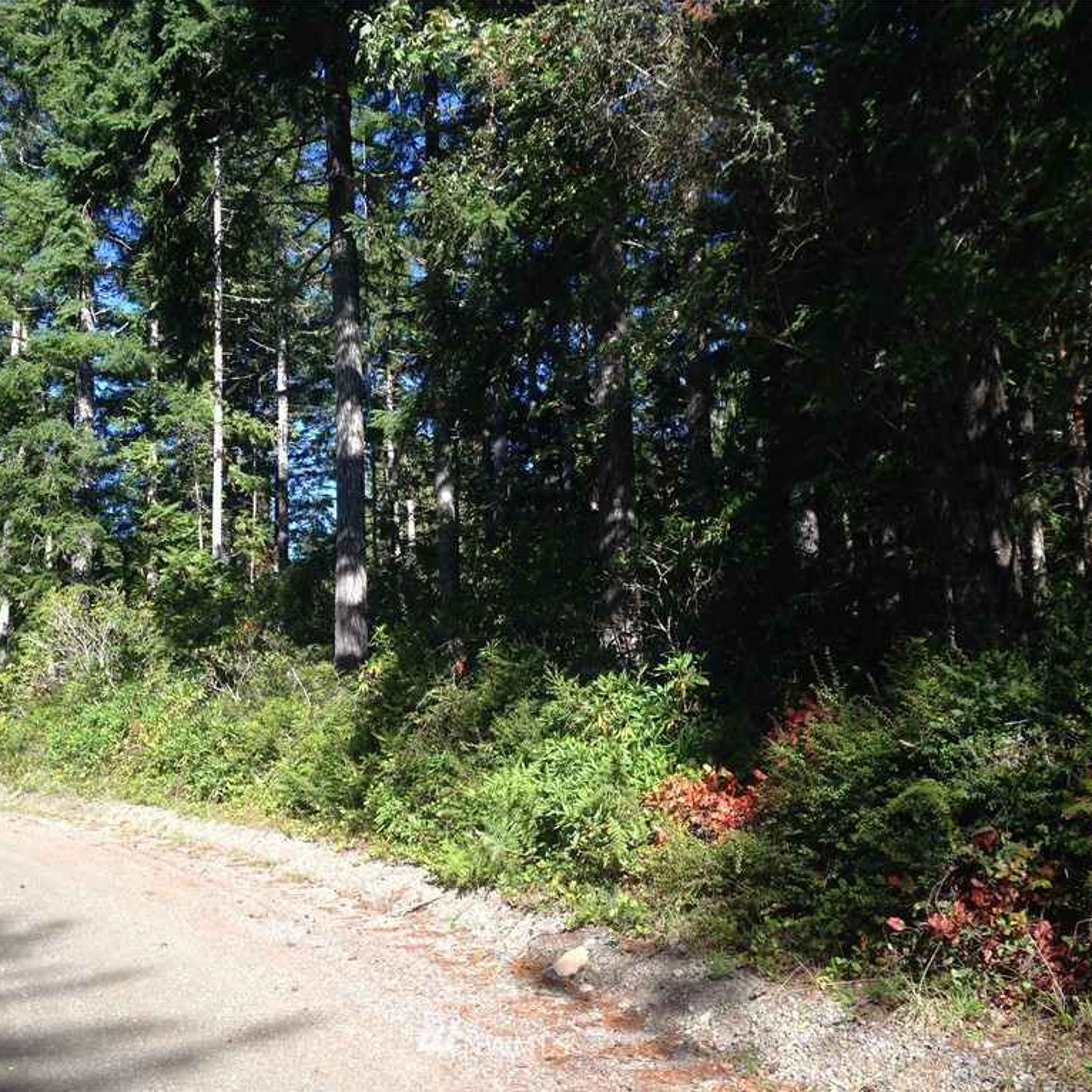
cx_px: 496
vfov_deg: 42.8
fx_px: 1392
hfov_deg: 42.8
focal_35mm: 39
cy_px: 546
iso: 50
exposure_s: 1/433
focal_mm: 4.12
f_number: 2.4
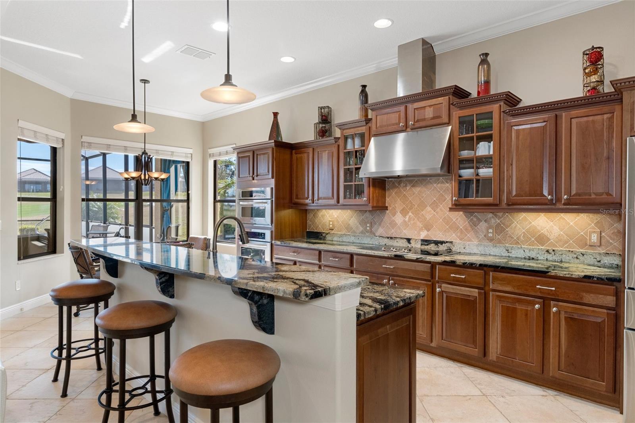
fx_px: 370
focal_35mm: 21
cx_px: 318
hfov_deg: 81.2
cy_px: 212
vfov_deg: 59.5
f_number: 8
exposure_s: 1/2.5
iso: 320
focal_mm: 14
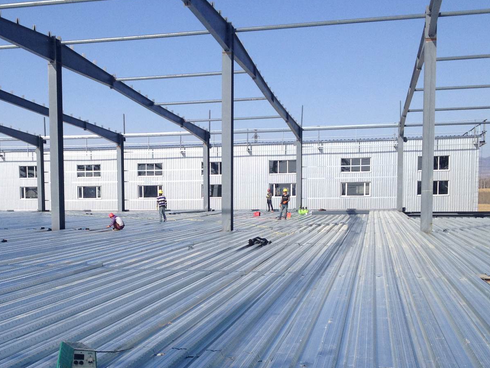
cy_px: 252
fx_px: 793
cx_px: 154
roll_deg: +0.1
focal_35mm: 56
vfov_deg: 25.9
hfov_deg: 34.0
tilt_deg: -2.4
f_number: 2.4
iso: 50
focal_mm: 4.28
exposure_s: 1/2045
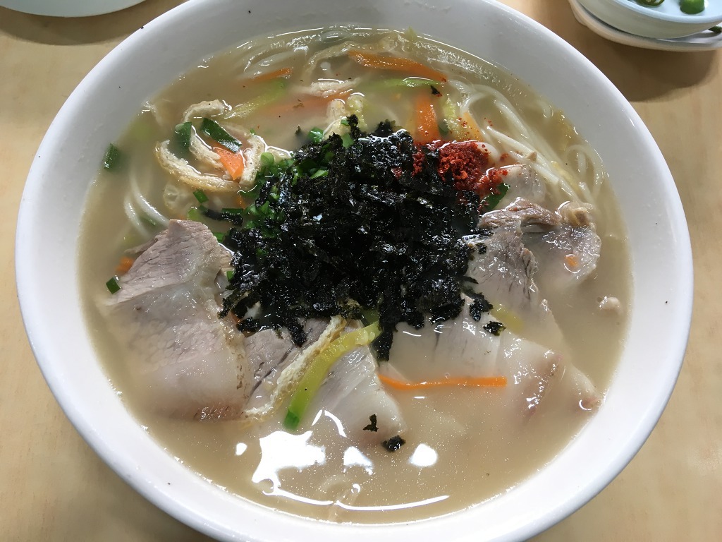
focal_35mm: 29
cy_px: 271
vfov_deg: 48.2
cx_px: 361
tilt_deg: -66.0
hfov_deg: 61.7
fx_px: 605
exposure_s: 1/30
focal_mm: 4.15
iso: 50
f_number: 2.2
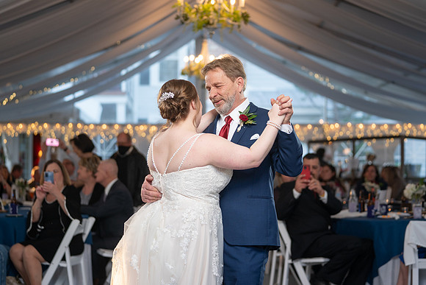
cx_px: 207
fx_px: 914
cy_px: 139
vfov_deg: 17.7
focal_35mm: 77
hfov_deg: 26.2
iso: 500
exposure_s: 1/250
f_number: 2.8
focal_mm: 73
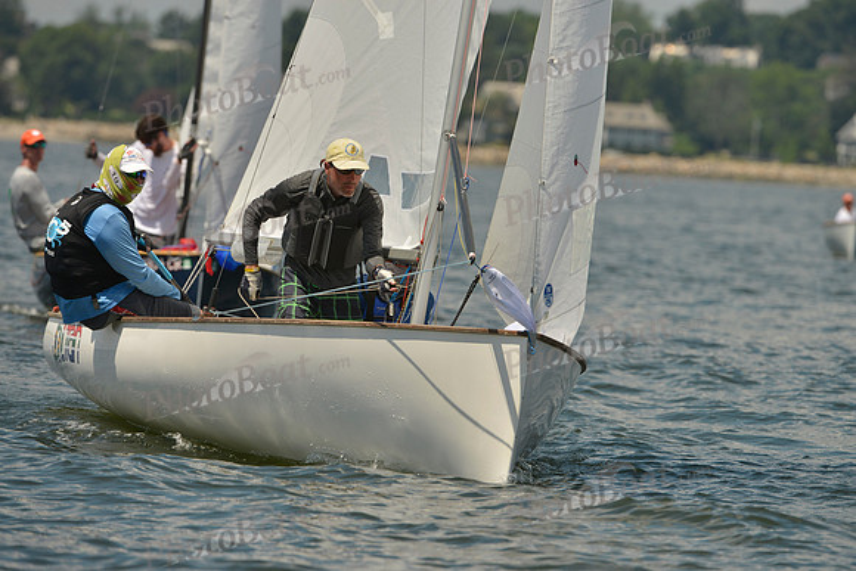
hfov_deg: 5.4
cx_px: 428
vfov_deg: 3.6
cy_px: 286
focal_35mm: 380
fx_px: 9037
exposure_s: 1/1250
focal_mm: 380
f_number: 8
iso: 200
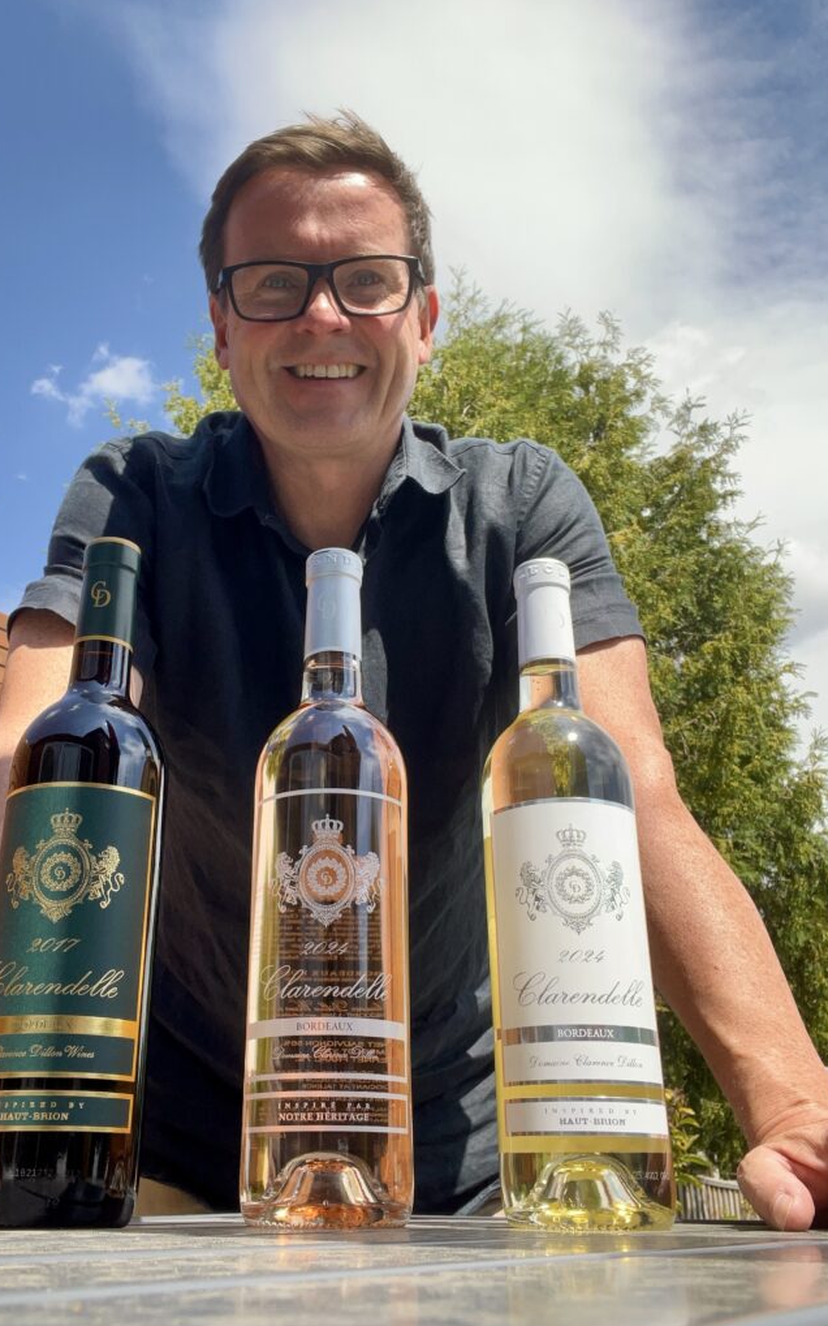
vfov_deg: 59.7
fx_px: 1156
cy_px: 662
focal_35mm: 32
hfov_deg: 39.3
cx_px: 338
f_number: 2.2
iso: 32
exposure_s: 1/520
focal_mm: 2.71
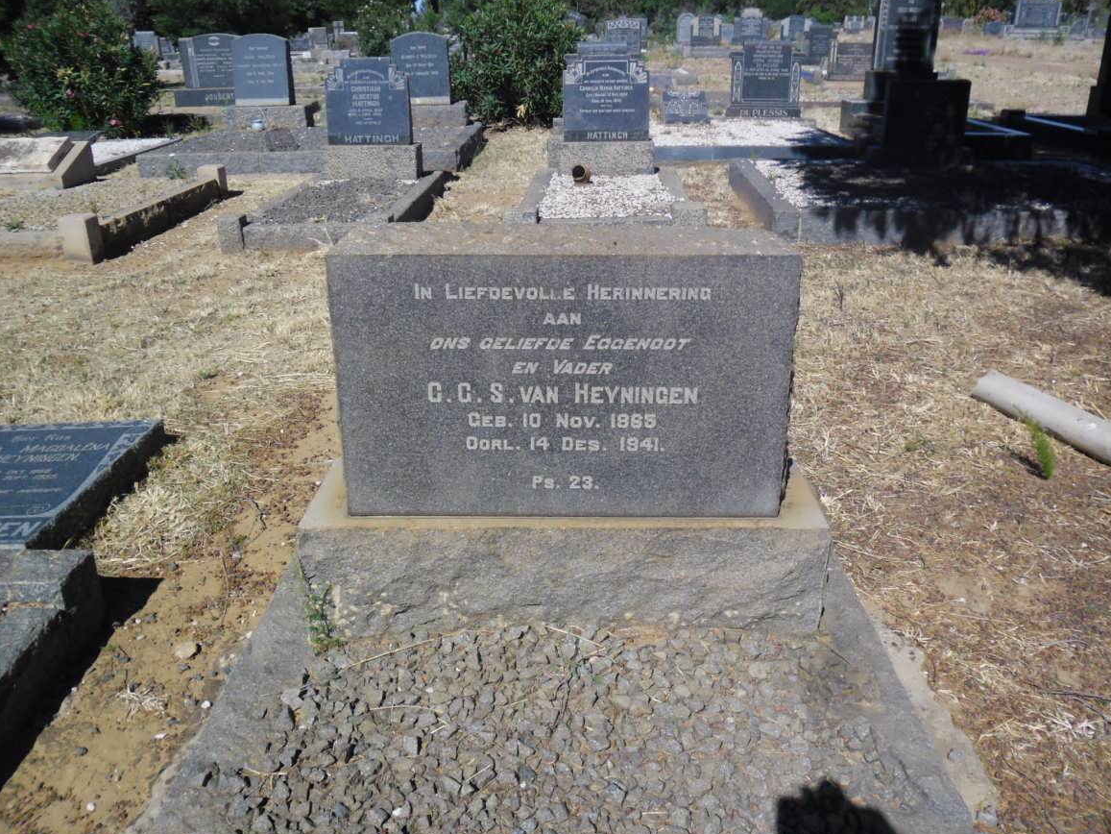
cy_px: 411
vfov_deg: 49.8
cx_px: 558
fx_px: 899
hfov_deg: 63.4
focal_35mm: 28
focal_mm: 4.9
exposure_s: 1/250
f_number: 9
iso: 80
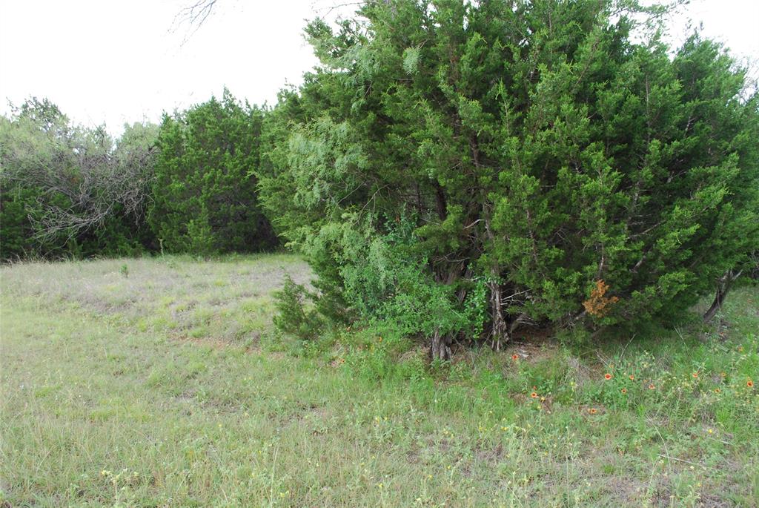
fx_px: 570
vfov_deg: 48.0
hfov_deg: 67.3
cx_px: 380
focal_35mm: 27
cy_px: 254
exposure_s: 1/100
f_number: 5
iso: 200
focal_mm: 18
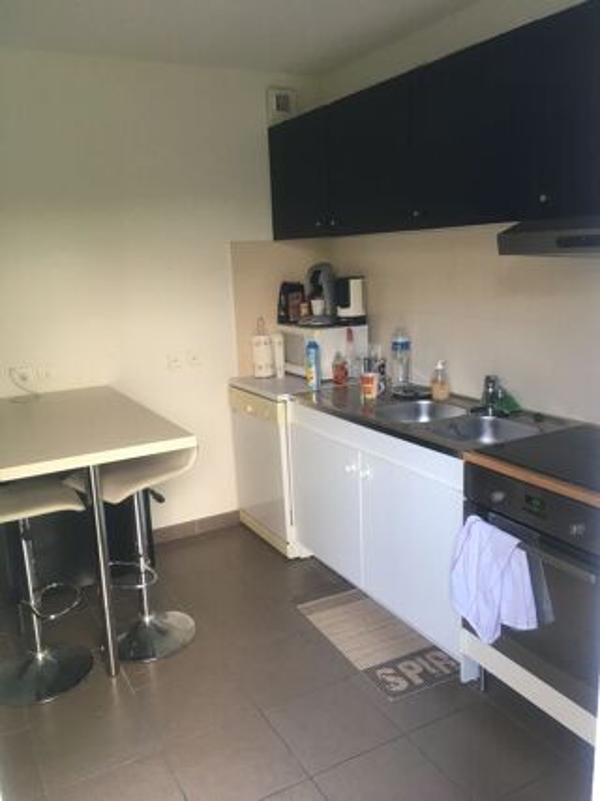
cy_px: 400
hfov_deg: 48.2
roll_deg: +2.2
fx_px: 671
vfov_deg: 61.7
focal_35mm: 29
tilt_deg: -11.7
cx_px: 300
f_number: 2.2
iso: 100
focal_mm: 4.15
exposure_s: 1/33
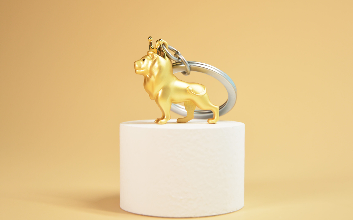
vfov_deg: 12.1
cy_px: 110
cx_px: 177
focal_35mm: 108
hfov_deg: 19.3
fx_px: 1039
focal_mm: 70
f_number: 4.5
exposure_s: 1/100
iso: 100
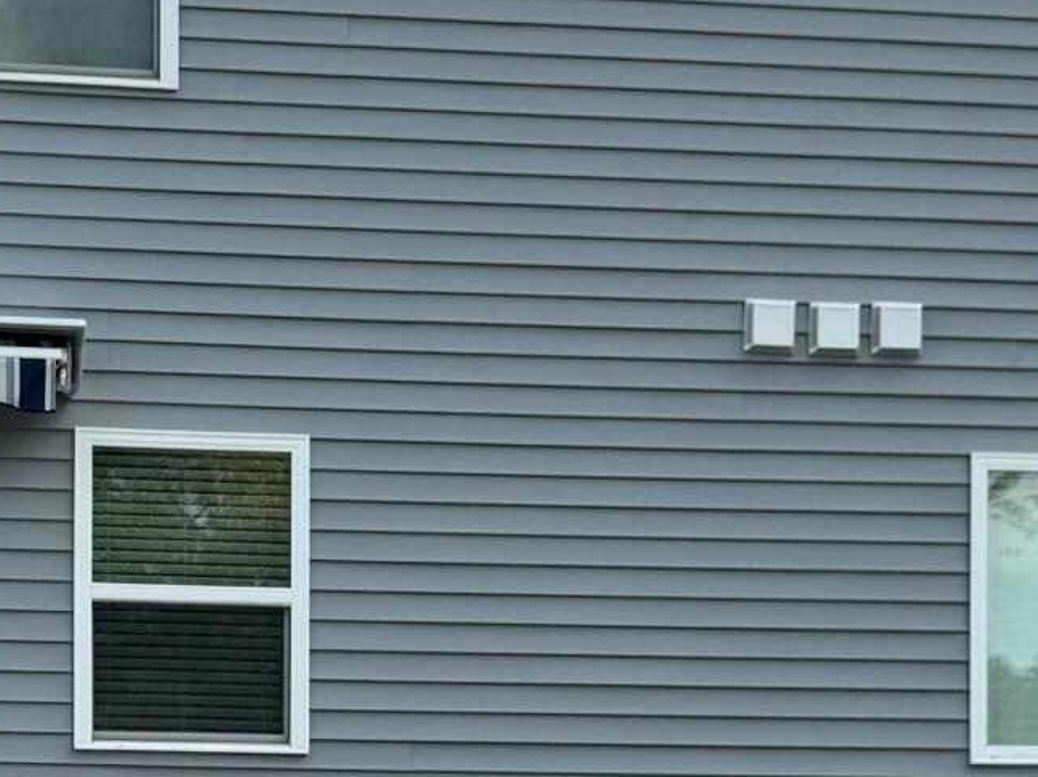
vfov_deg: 12.9
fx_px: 3327
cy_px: 977
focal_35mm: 111
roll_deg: -0.1
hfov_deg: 17.3
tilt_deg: +0.8
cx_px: -27
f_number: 1.78
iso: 80
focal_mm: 6.76
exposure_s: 1/1980
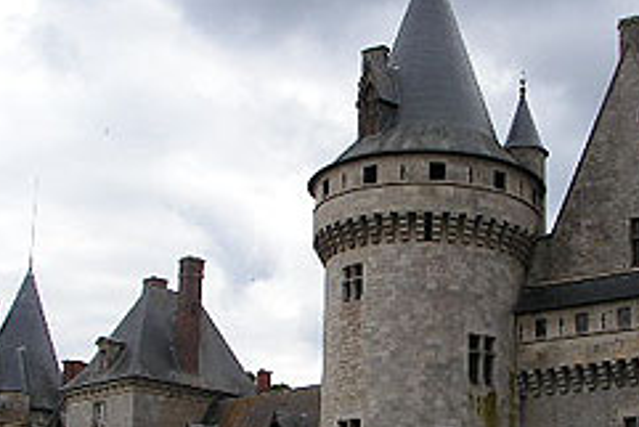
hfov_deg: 28.8
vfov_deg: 19.4
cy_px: 292
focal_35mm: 70
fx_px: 1243
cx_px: 384
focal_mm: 6
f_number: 4.8
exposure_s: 1/640
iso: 64
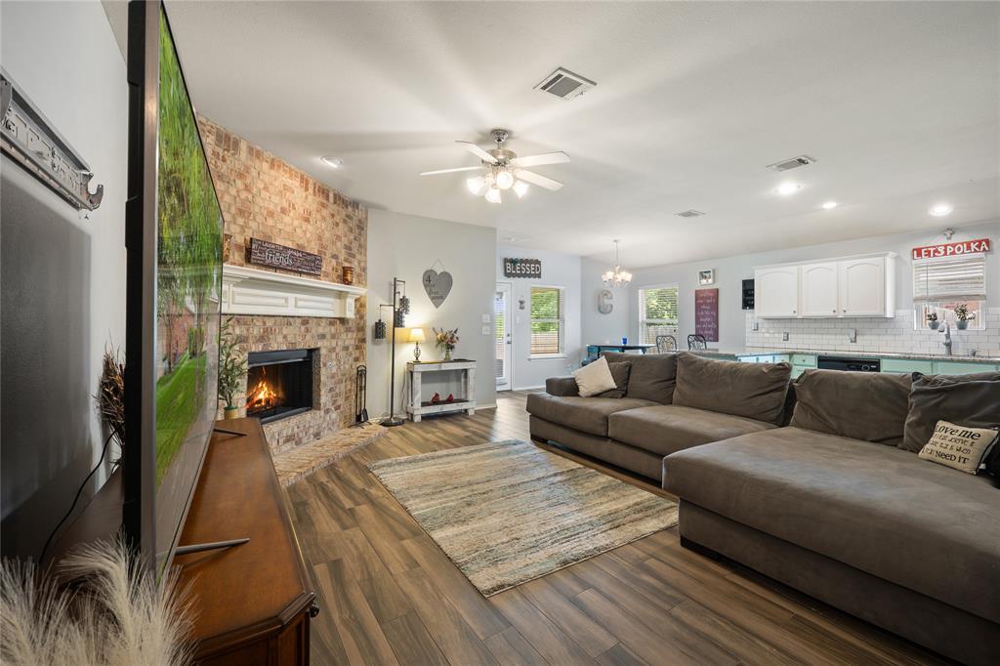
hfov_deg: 104.3
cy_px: 333
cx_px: 500
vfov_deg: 81.2
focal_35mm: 14
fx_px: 389
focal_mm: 14
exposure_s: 8
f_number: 10
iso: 100
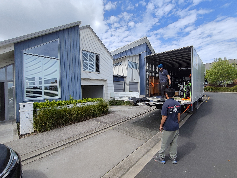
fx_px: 103
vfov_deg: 81.8
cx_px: 118
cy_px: 89
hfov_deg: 98.1
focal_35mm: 15
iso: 50
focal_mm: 1.64
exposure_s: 1/1508
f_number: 2.2
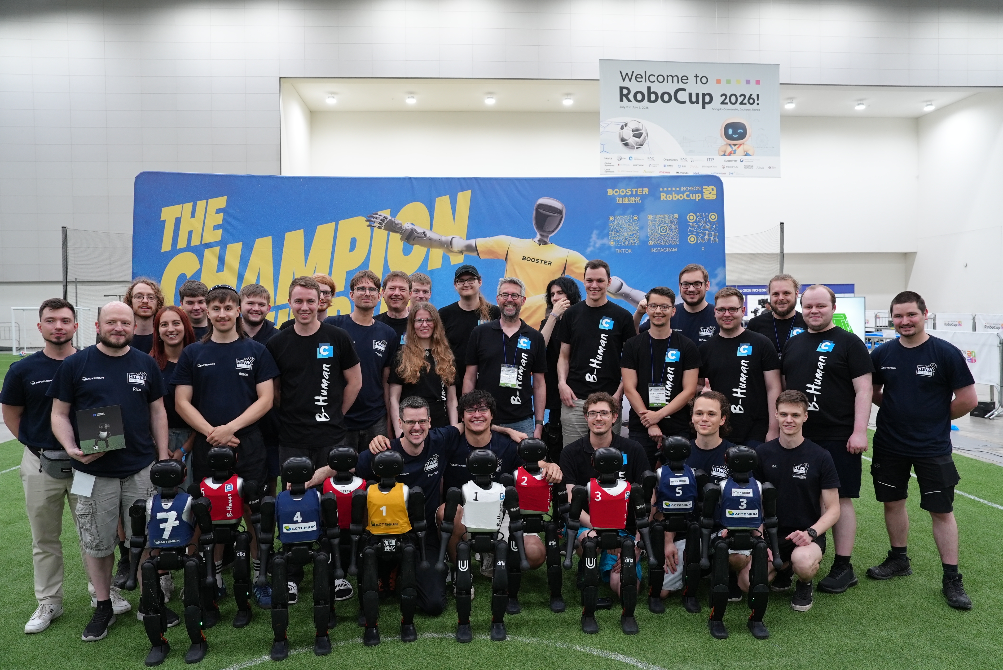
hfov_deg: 71.5
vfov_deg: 51.3
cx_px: 502
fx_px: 697
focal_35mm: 25
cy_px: 335
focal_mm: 25
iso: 1600
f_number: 4
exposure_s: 1/160
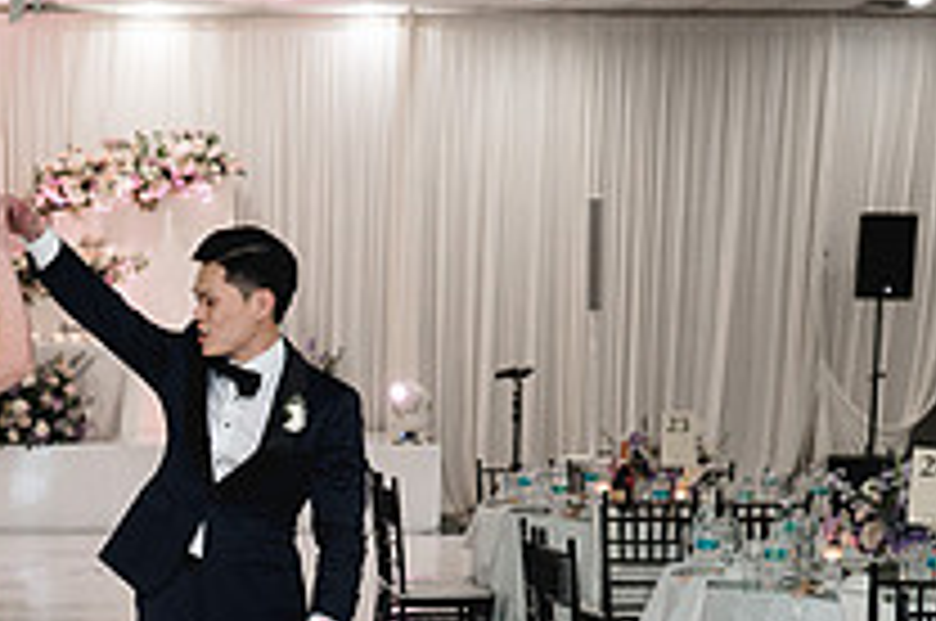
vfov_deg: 13.6
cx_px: 54
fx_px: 2544
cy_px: 724
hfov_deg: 20.3
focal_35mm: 98
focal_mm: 35
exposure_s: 1/200
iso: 2000
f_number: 3.2
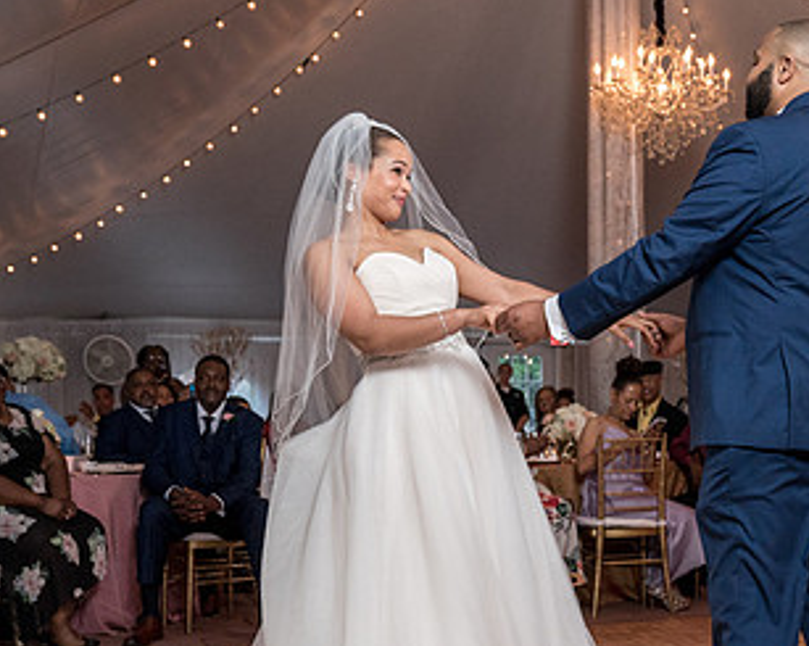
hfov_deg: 33.3
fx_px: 1316
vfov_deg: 27.3
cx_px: 632
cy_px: 471
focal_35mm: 55
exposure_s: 1/200
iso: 2000
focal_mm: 26
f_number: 4
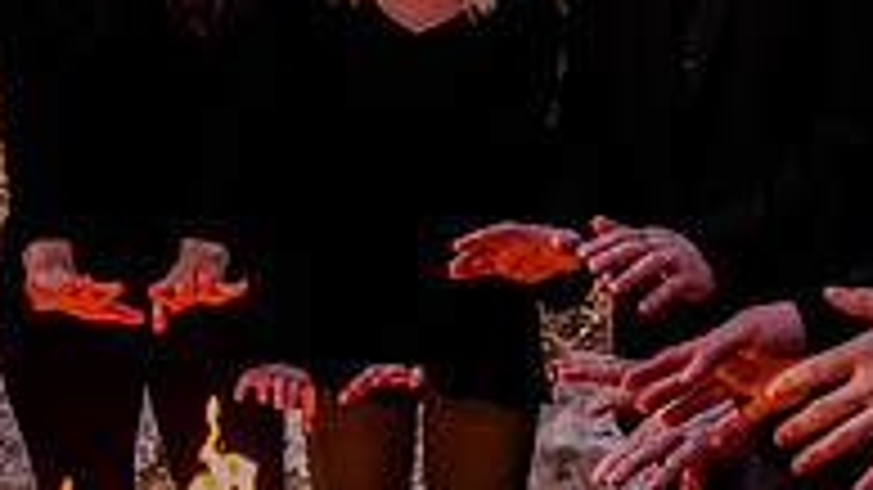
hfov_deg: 28.0
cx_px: 284
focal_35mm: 75
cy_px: 151
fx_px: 1736
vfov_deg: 16.0
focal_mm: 24
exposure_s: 1/250
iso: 1600
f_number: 3.2
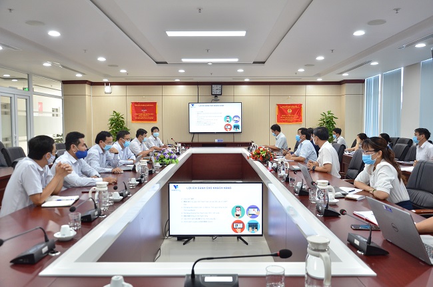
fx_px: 324
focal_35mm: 27
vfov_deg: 47.7
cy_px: 144
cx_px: 216
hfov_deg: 67.5
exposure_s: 1/100
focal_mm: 18
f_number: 4
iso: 1000
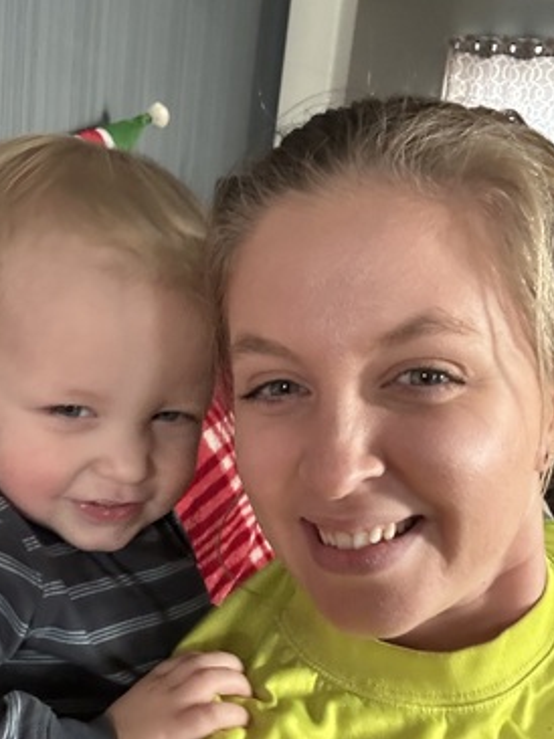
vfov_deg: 45.4
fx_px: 876
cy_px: 468
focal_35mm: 41
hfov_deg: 35.0
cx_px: 217
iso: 320
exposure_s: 1/40
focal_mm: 2.69
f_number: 1.9
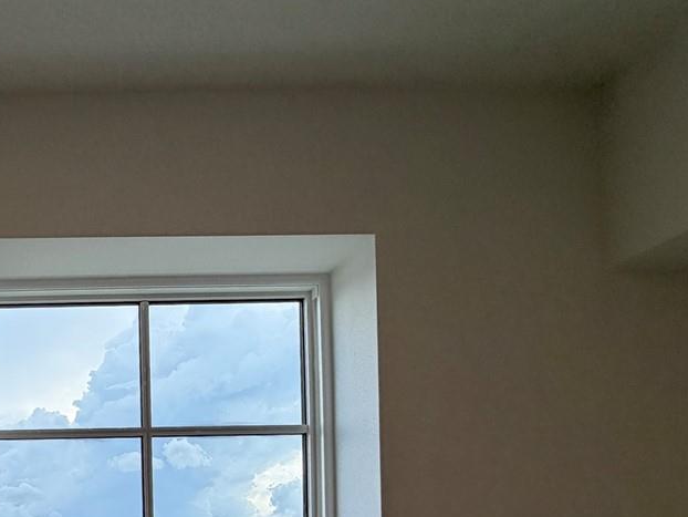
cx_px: -35
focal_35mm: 36
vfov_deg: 34.1
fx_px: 716
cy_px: 576
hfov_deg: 42.5
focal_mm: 2.22
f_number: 2.2
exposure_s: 1/233
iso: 50
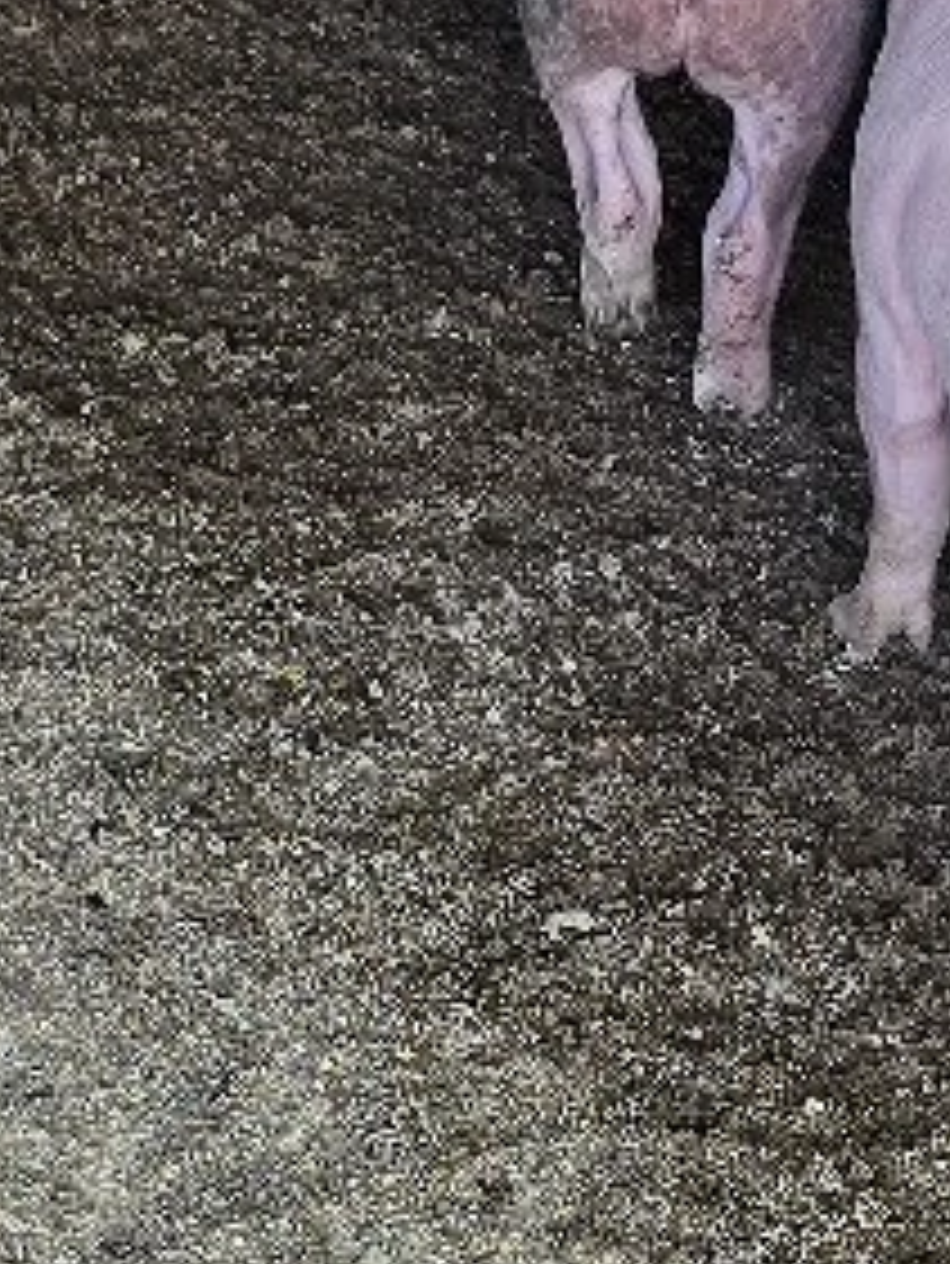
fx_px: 3985
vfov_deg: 18.0
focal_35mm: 109
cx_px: 792
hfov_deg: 13.5
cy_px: 821
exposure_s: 1/182
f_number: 1.4
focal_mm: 6.5
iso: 20
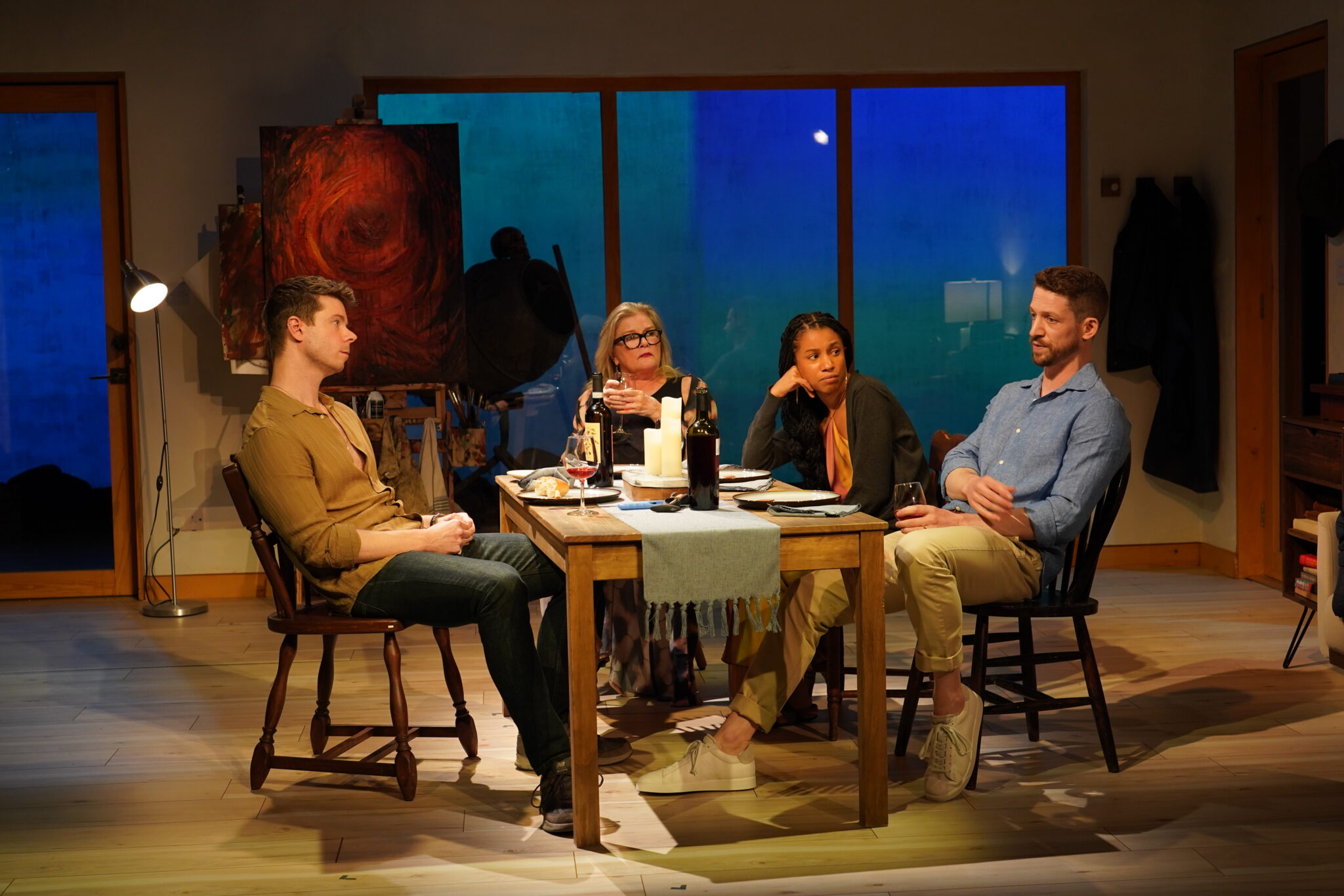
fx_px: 1904
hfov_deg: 38.9
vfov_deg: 26.5
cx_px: 672
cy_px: 448
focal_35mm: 51
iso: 1250
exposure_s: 1/100
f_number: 5
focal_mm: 51
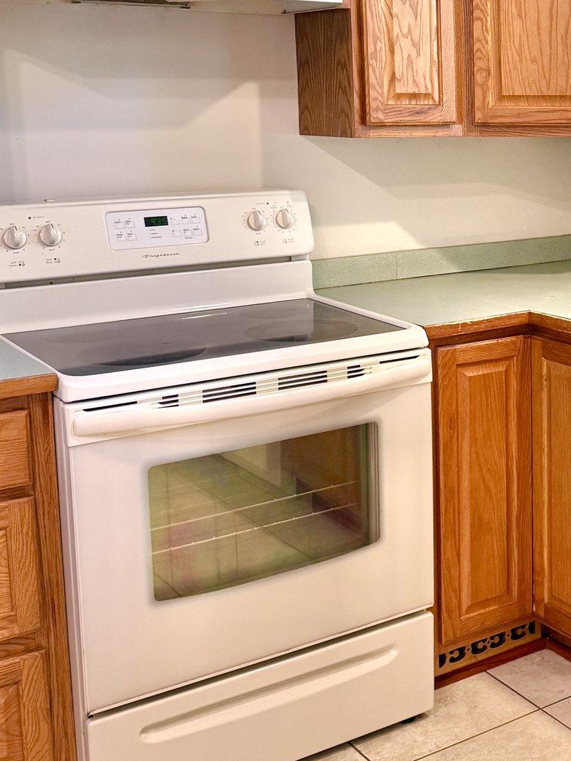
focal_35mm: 53
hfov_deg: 25.8
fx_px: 1166
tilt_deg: -7.1
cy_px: 260
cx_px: 596
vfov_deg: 35.9
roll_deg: -0.4
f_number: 1.78
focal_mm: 6.76
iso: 125
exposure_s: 1/60
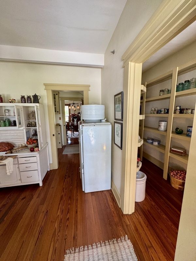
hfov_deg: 85.7
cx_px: 98
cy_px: 130
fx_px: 106
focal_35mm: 14
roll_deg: +1.9
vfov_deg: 102.1
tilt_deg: -7.6
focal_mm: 2.22
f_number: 2.2
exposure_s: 1/120
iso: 125
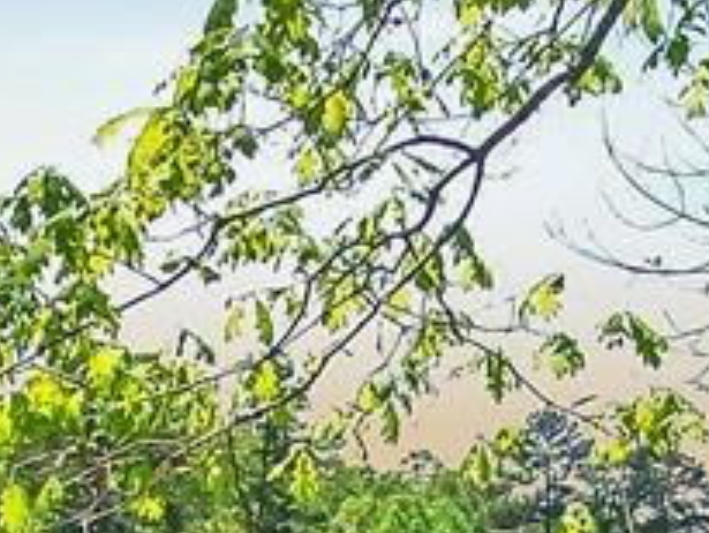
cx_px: 152
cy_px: 966
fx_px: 3689
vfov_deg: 8.0
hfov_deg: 10.9
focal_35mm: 180
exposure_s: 1/640
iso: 200
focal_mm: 5.85
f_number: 4
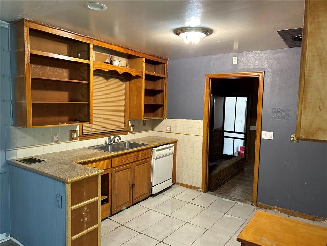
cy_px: 123
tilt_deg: -4.9
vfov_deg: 53.1
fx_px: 246
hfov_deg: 67.3
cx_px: 164
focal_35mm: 26
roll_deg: -1.5
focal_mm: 5.7
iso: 200
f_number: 1.5
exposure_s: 1/60
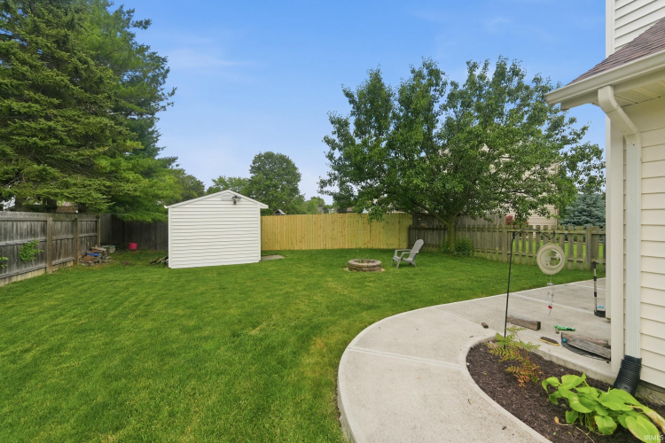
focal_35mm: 15
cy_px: 222
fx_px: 277
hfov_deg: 100.4
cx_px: 332
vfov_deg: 77.3
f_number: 4
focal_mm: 10
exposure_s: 1/640
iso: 200
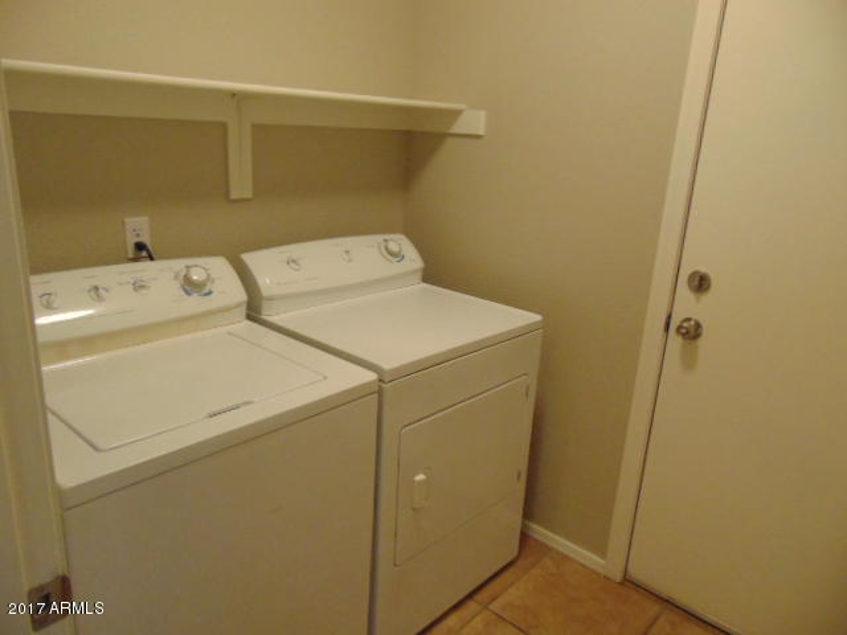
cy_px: 318
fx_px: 612
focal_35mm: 25
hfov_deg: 69.4
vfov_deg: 54.9
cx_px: 424
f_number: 3
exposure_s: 1/30
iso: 400
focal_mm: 4.5
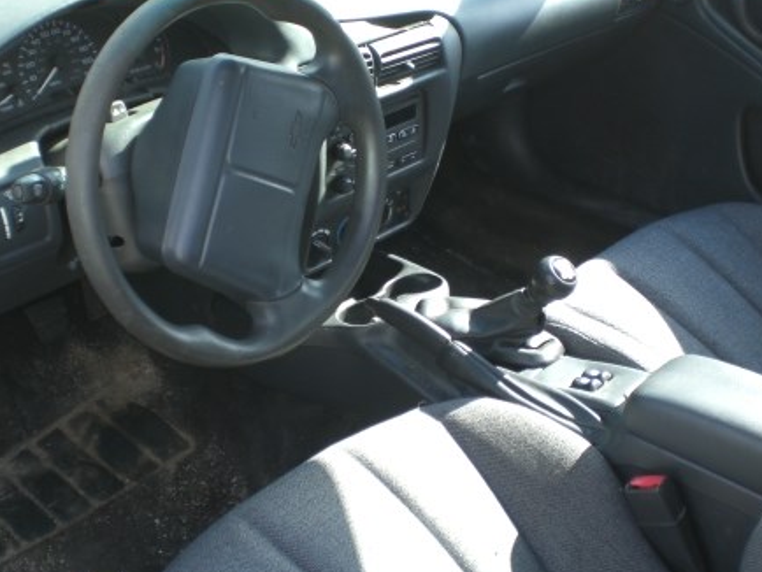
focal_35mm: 56
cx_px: 379
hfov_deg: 34.3
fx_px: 1233
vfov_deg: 26.1
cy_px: 290
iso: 50
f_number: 3.1
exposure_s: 1/80
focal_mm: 6.3
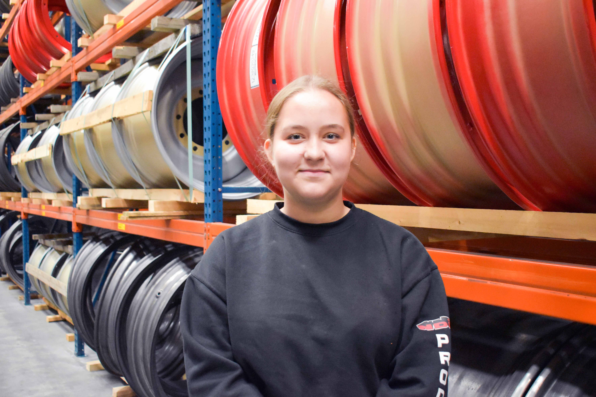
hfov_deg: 47.9
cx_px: 298
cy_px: 198
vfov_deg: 33.0
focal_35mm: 40
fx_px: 670
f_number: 4
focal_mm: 27
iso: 6400
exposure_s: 1/60
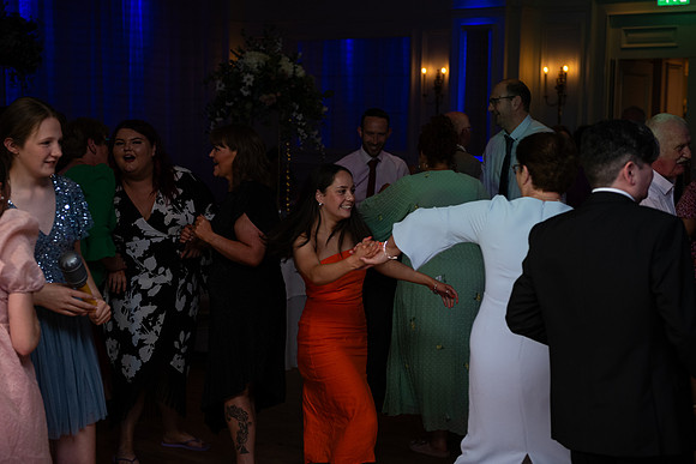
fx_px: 1199
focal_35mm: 62
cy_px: 232
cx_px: 348
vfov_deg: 21.9
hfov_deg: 32.4
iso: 640
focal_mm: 62
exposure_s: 1/160
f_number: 3.5
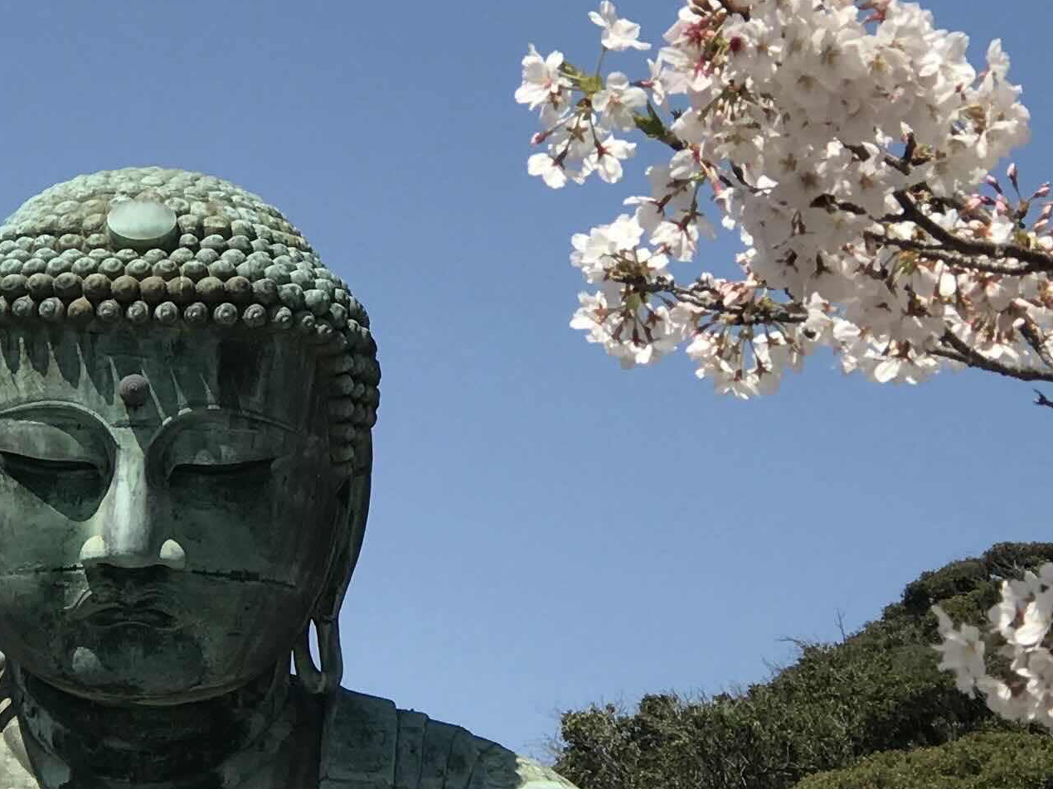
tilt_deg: +17.9
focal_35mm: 181
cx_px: 462
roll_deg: -2.0
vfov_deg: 8.2
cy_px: 362
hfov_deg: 10.9
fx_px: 5505
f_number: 2.8
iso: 20
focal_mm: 6.6
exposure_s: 1/1064
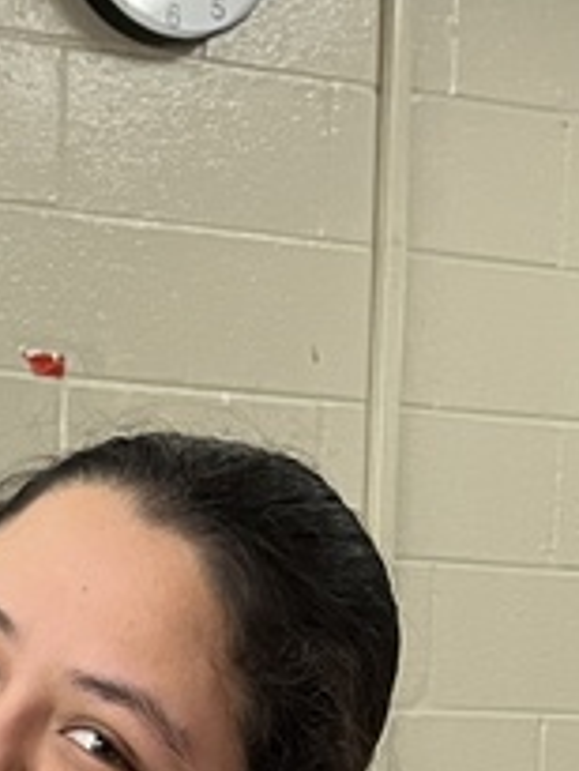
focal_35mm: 130
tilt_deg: -11.6
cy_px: 1282
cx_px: -165
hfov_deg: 11.1
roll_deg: +1.2
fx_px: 2896
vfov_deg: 13.9
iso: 250
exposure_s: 1/60
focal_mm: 5.1
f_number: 1.6
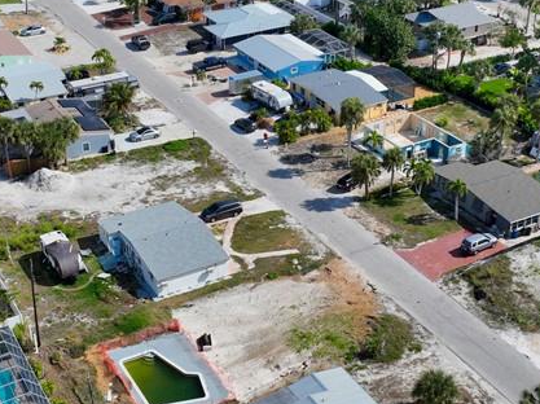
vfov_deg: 24.8
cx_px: 269
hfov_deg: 32.7
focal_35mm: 59
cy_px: 221
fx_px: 920
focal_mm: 12.29
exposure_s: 1/2000
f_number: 3.5
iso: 100
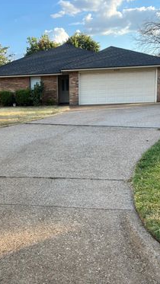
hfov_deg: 30.7
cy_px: 142
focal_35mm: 38
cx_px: 40
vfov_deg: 52.8
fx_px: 286
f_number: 1.6
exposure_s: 1/710
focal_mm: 5.1
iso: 50
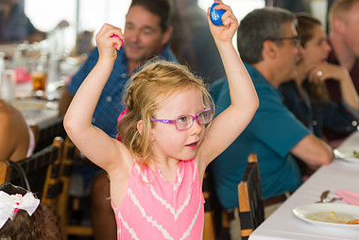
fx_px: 1218
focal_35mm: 122
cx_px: 188
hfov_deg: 16.8
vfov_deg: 11.3
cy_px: 133
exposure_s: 1/200
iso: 400
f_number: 3.2
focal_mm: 80
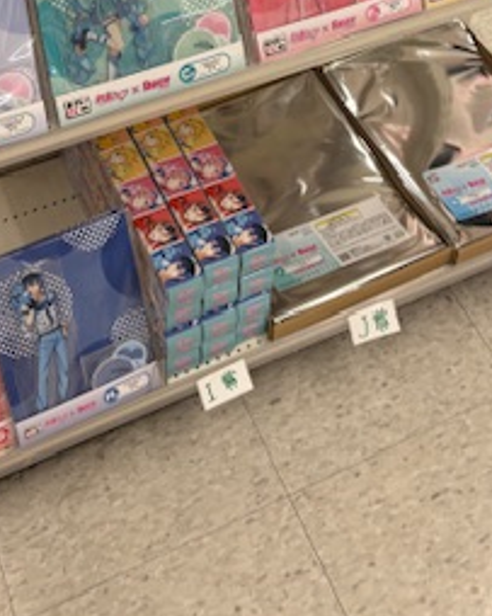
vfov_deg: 25.9
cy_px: -153
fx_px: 1166
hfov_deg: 23.8
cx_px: 242
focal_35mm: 64
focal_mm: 5.96
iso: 100
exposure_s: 1/120
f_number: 1.6
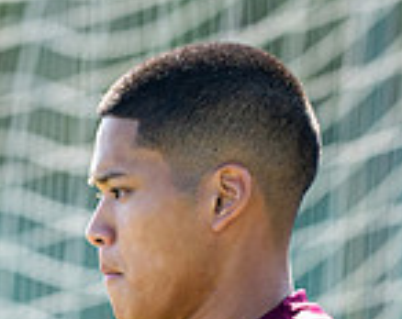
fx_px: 7855
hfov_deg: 2.9
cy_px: 543
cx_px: 168
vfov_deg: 2.3
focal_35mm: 662
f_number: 2.8
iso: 80
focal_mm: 135
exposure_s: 1/640
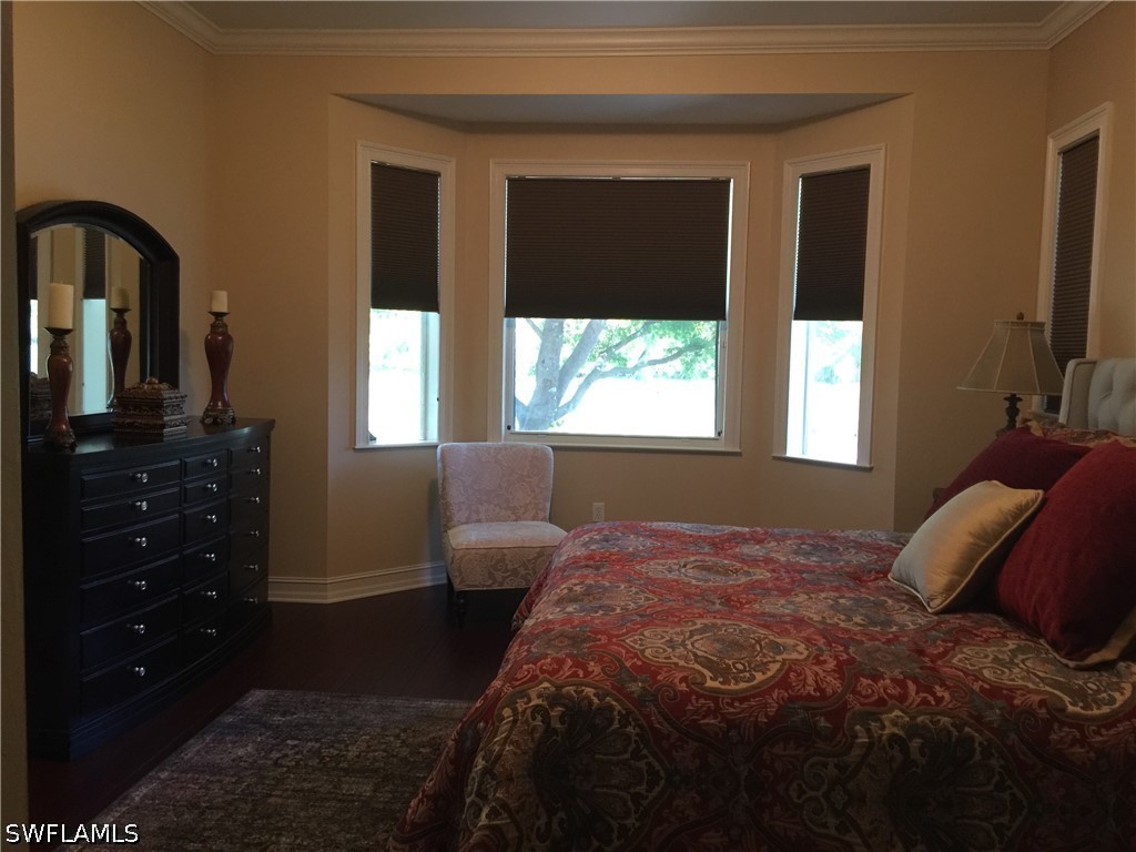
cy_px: 426
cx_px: 568
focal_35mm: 29
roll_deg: -2.3
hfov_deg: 61.7
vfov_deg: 48.2
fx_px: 952
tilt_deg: -4.3
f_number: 2.2
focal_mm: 4.15
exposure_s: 1/10
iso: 100
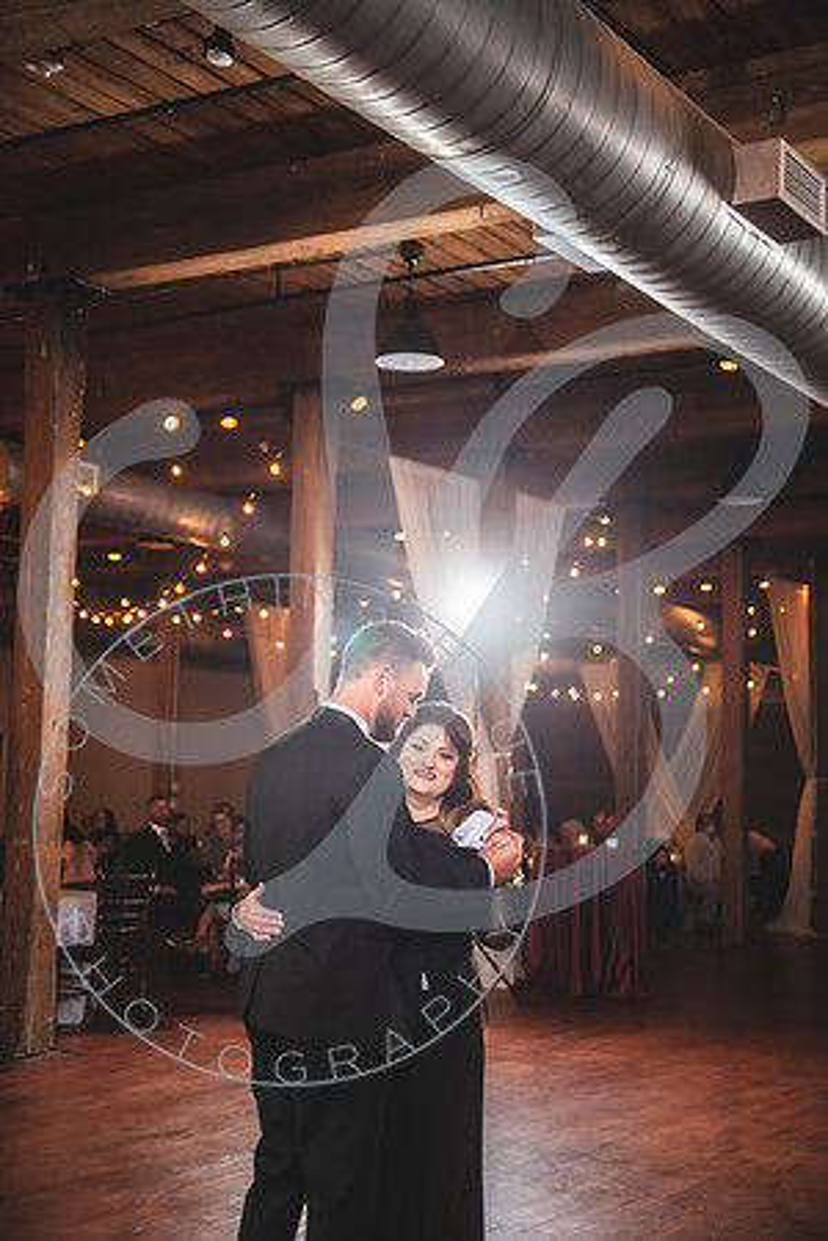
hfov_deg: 27.0
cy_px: 620
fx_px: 1725
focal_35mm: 50
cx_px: 414
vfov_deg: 39.6
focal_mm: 50
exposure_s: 1/125
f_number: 2.8
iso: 500
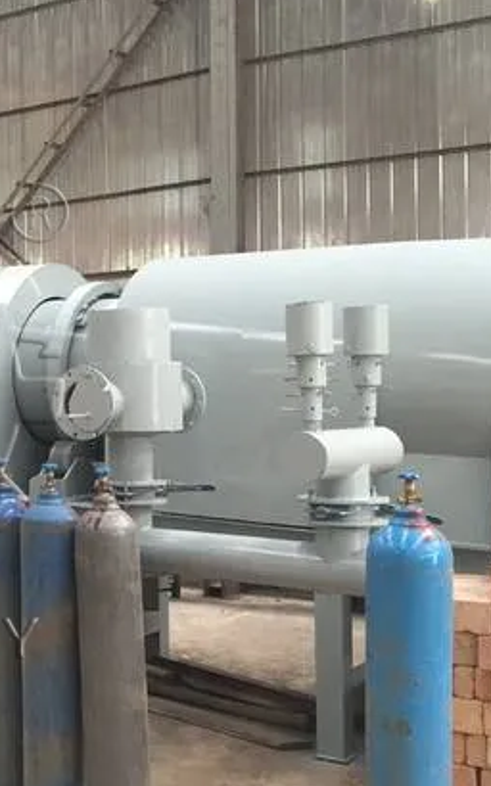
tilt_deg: -1.4
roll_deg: +1.2
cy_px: 414
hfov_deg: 21.5
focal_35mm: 54
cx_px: -159
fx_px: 1157
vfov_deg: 37.5
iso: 40
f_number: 2.2
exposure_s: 1/30
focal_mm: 4.15
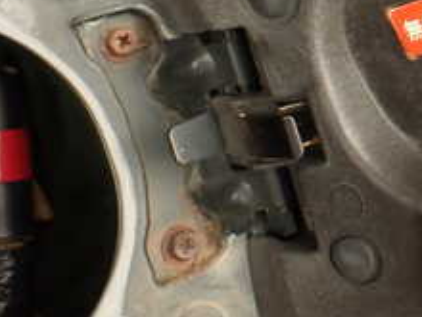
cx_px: 537
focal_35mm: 82
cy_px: 48
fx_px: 1000
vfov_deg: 17.8
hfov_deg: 21.7
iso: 100
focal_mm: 5.4
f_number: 2.3
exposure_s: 1/100
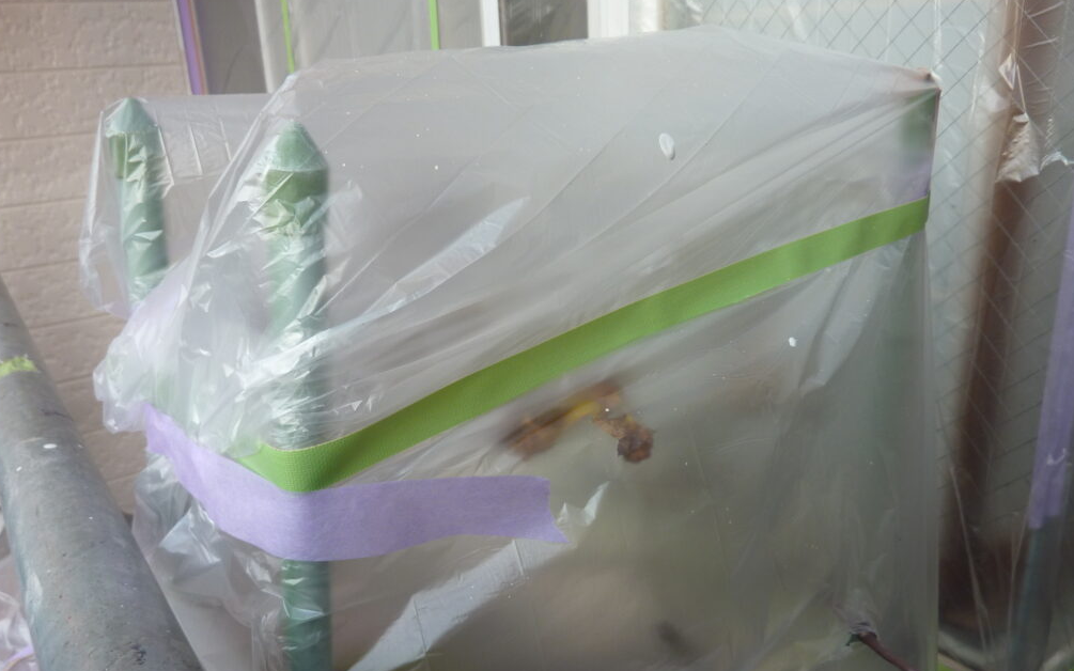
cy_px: 353
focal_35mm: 27
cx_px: 533
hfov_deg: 68.4
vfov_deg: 46.0
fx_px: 790
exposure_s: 1/50
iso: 80
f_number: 3.3
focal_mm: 4.1
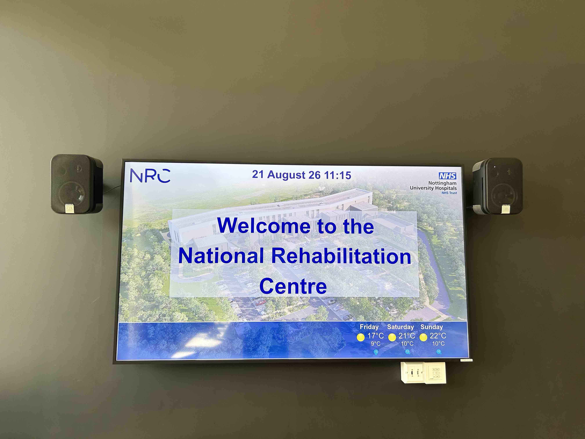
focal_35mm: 26
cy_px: 220
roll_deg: +0.8
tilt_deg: +7.8
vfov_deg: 53.1
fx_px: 439
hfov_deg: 67.3
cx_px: 292
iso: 40
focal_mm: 5.7
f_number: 1.5
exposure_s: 1/100
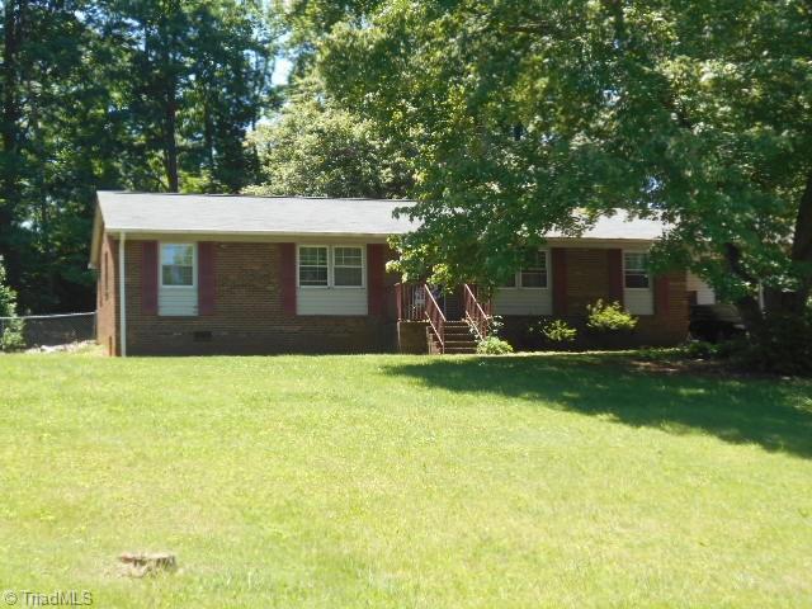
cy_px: 304
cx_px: 406
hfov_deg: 38.2
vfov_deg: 29.1
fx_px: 1173
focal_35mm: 50
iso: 80
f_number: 4.5
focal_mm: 8.8
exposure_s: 1/160
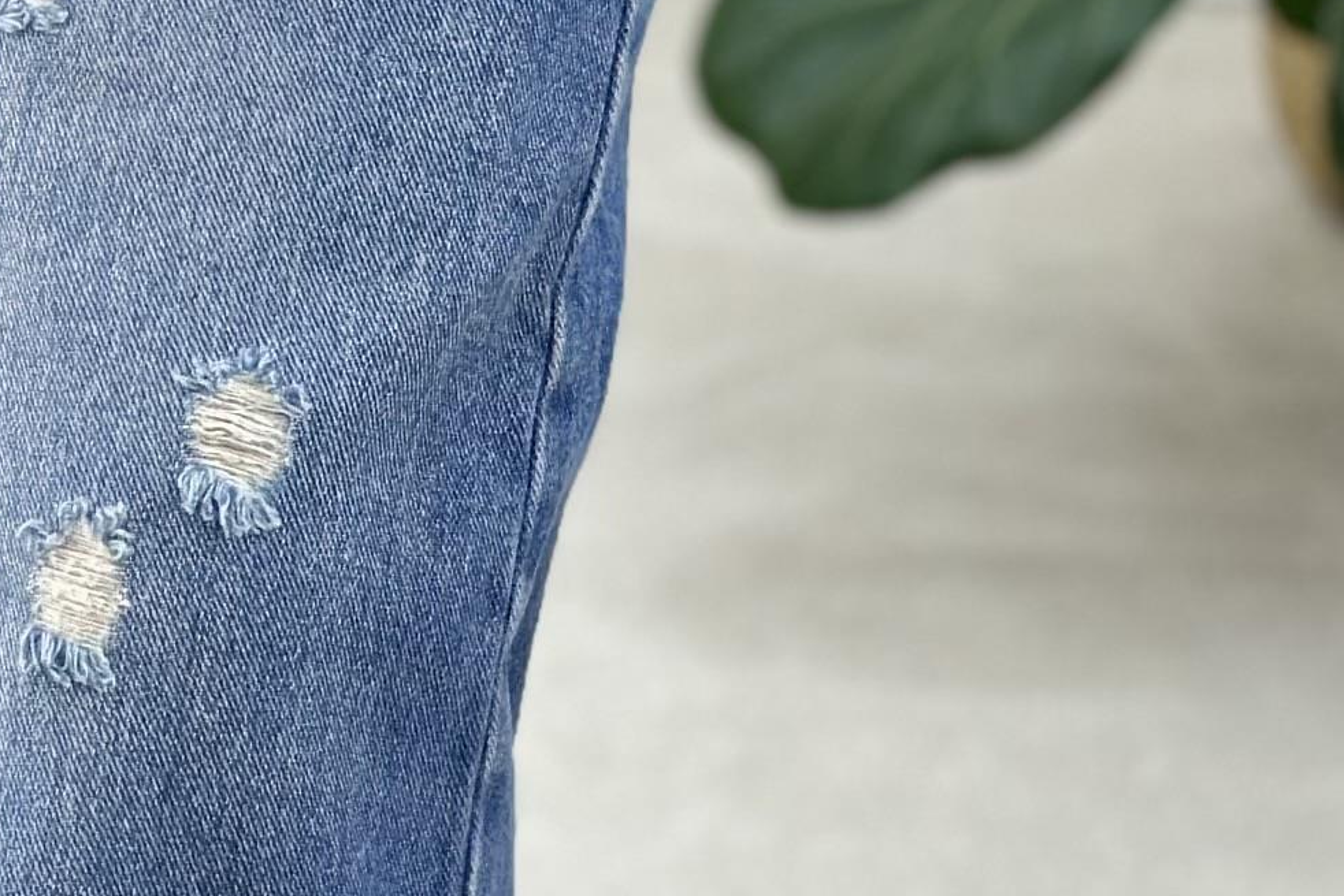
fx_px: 7654
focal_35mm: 205
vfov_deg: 6.6
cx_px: 238
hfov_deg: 10.0
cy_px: 1323
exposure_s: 1/141
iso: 64
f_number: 1.78
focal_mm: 6.86
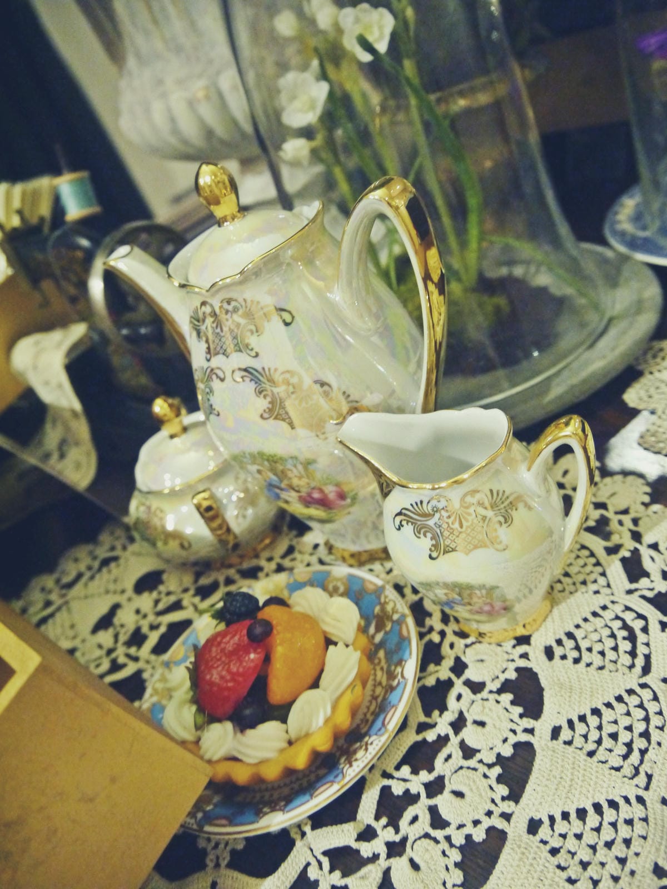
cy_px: 444
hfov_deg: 49.7
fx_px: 719
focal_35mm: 28
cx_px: 334
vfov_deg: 63.4
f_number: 3.5
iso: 1600
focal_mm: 14
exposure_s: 1/40
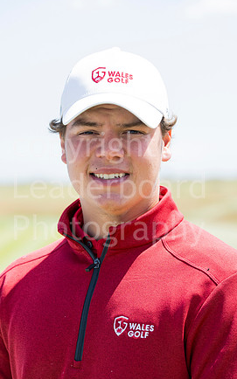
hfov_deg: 8.9
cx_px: 110
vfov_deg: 14.1
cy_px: 193
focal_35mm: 148
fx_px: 1531
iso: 400
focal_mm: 140
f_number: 5.6
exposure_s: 1/1000
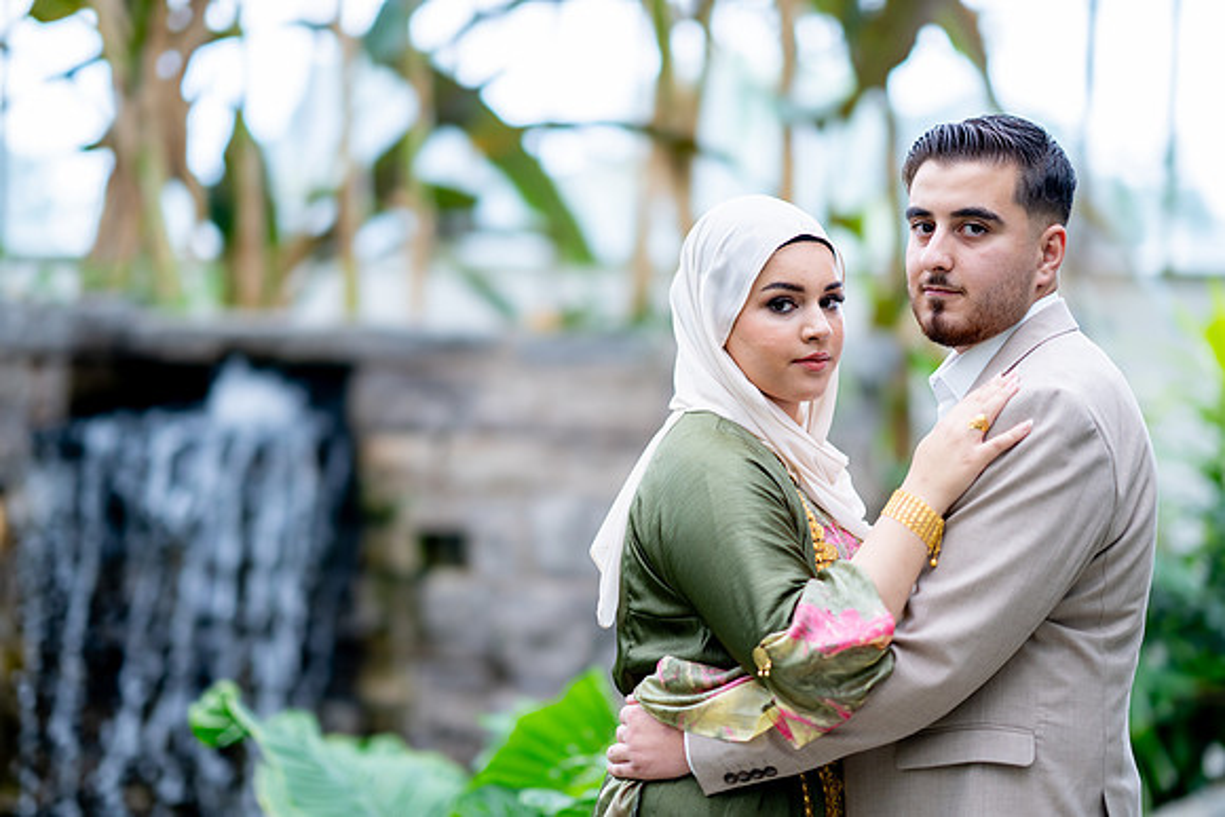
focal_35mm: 85
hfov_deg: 23.9
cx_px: 612
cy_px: 408
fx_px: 2893
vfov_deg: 16.1
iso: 100
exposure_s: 1/400
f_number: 1.4
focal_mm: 85
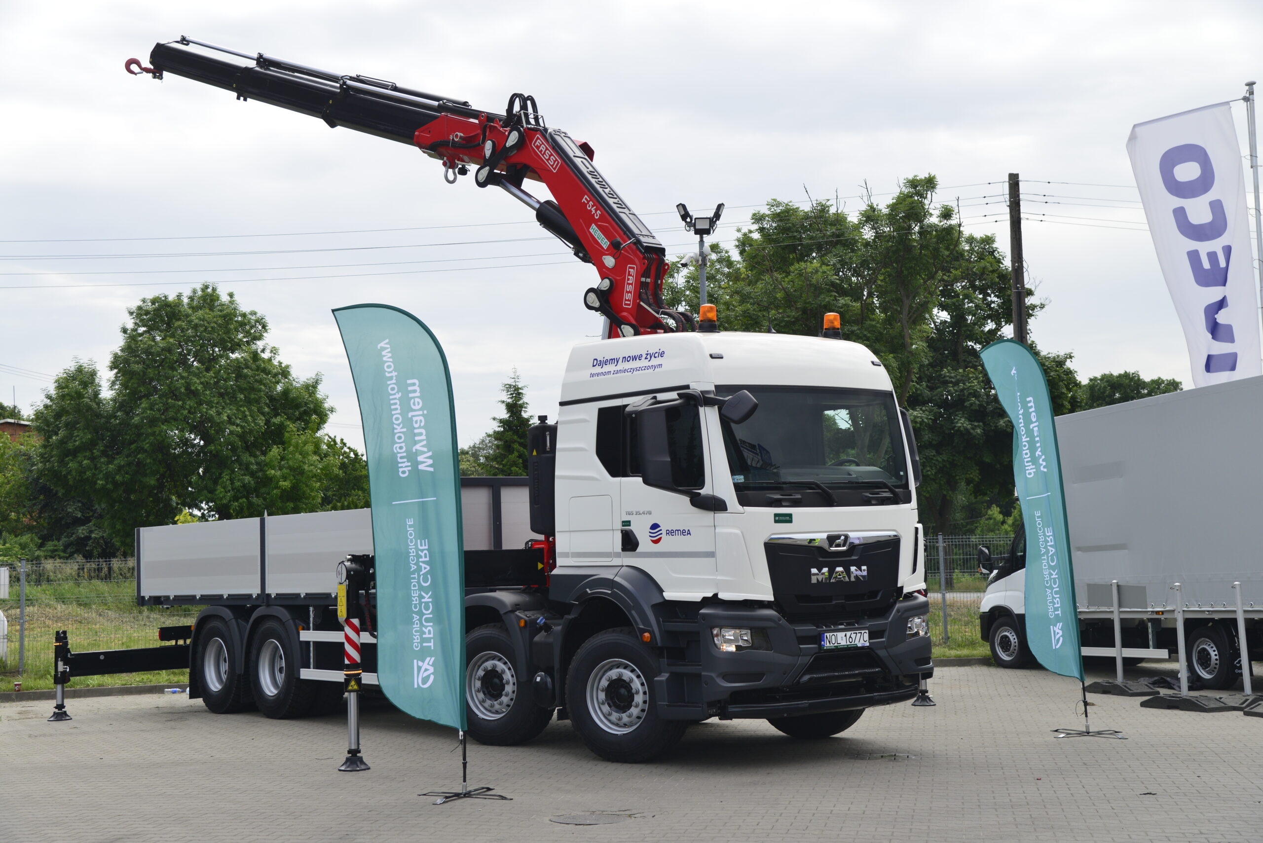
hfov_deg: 39.6
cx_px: 632
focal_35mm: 50
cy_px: 422
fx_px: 1755
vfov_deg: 27.0
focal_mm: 50
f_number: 4.5
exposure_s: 1/400
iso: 400
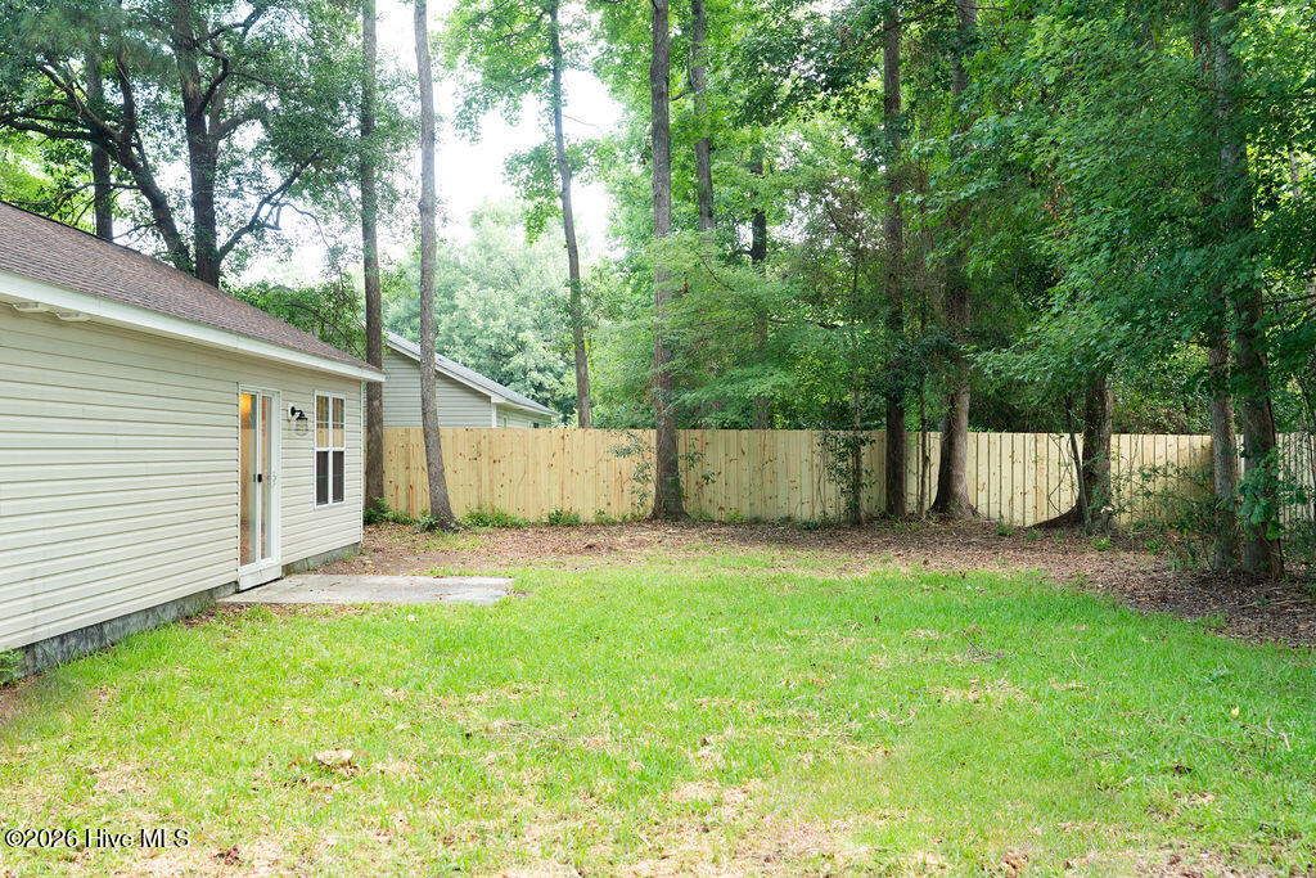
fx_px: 1302
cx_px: 658
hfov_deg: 53.6
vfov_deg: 37.3
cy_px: 439
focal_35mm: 36
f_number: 4
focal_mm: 35
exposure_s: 1/250
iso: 640
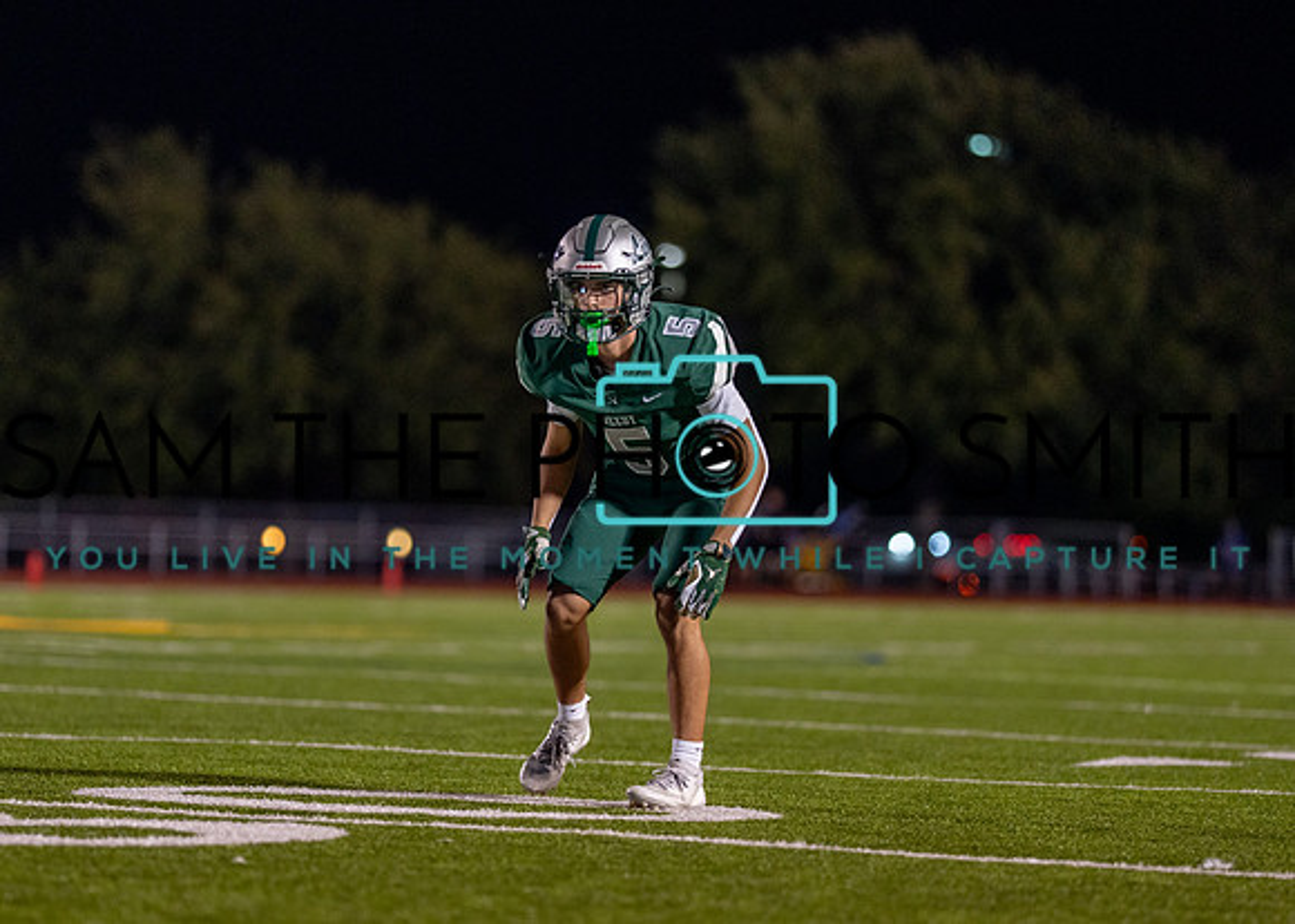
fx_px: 7416
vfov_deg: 7.1
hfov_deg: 10.0
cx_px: 578
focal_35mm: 202
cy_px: 452
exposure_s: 1/1000
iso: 1250
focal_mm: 135
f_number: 1.8
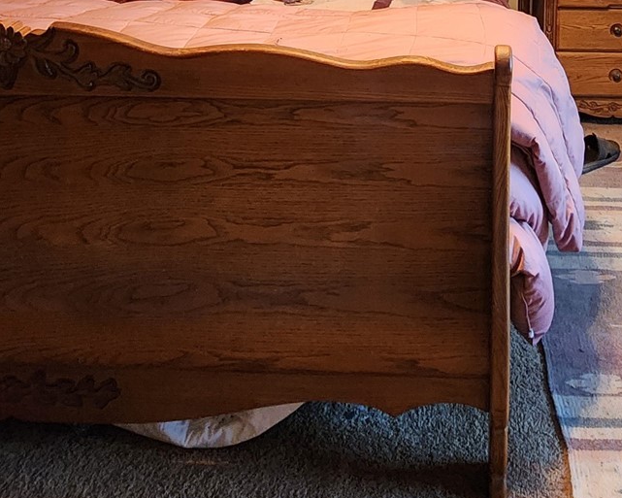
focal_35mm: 38
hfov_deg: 46.6
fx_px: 700
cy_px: -172
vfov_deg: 29.9
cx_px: 449
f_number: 2.2
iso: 500
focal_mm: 2.2
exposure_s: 1/30
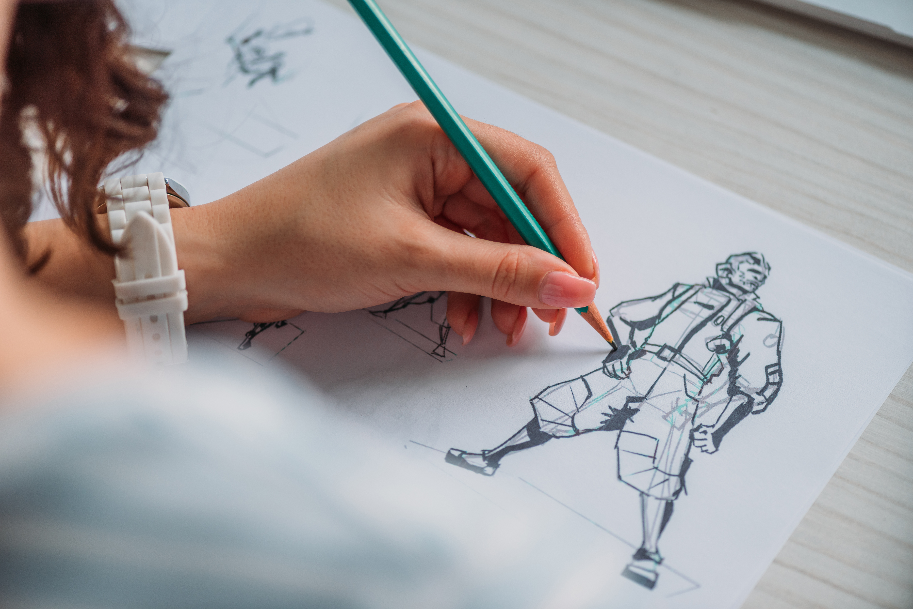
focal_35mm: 105
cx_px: 456
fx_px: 2664
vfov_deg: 13.1
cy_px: 304
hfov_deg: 19.5
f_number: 3.5
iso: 125
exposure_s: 1/200
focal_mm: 105
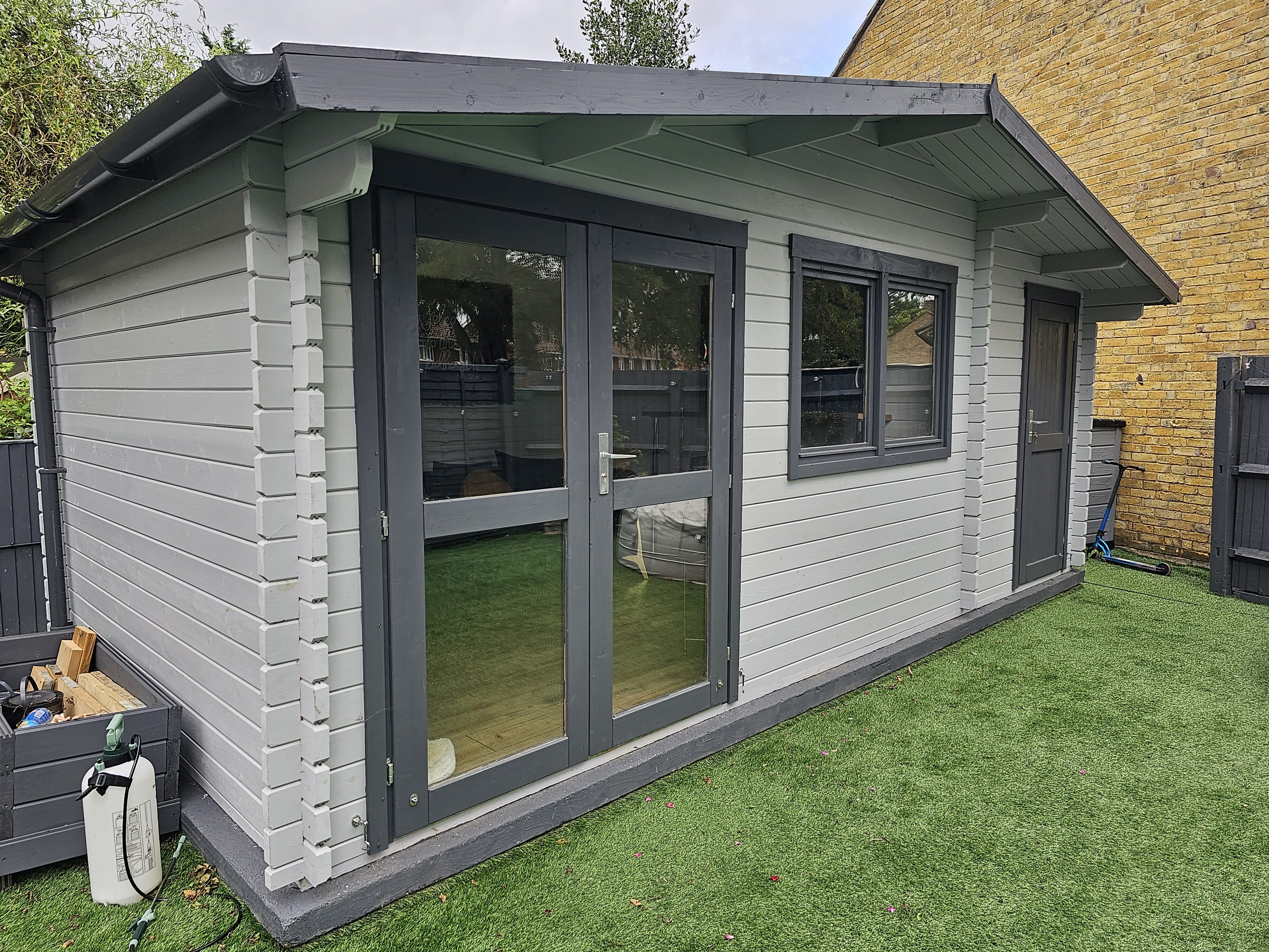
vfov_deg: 58.9
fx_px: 843
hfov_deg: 73.9
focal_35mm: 23
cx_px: 634
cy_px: 476
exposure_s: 1/190
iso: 25
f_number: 1.7
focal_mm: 6.3
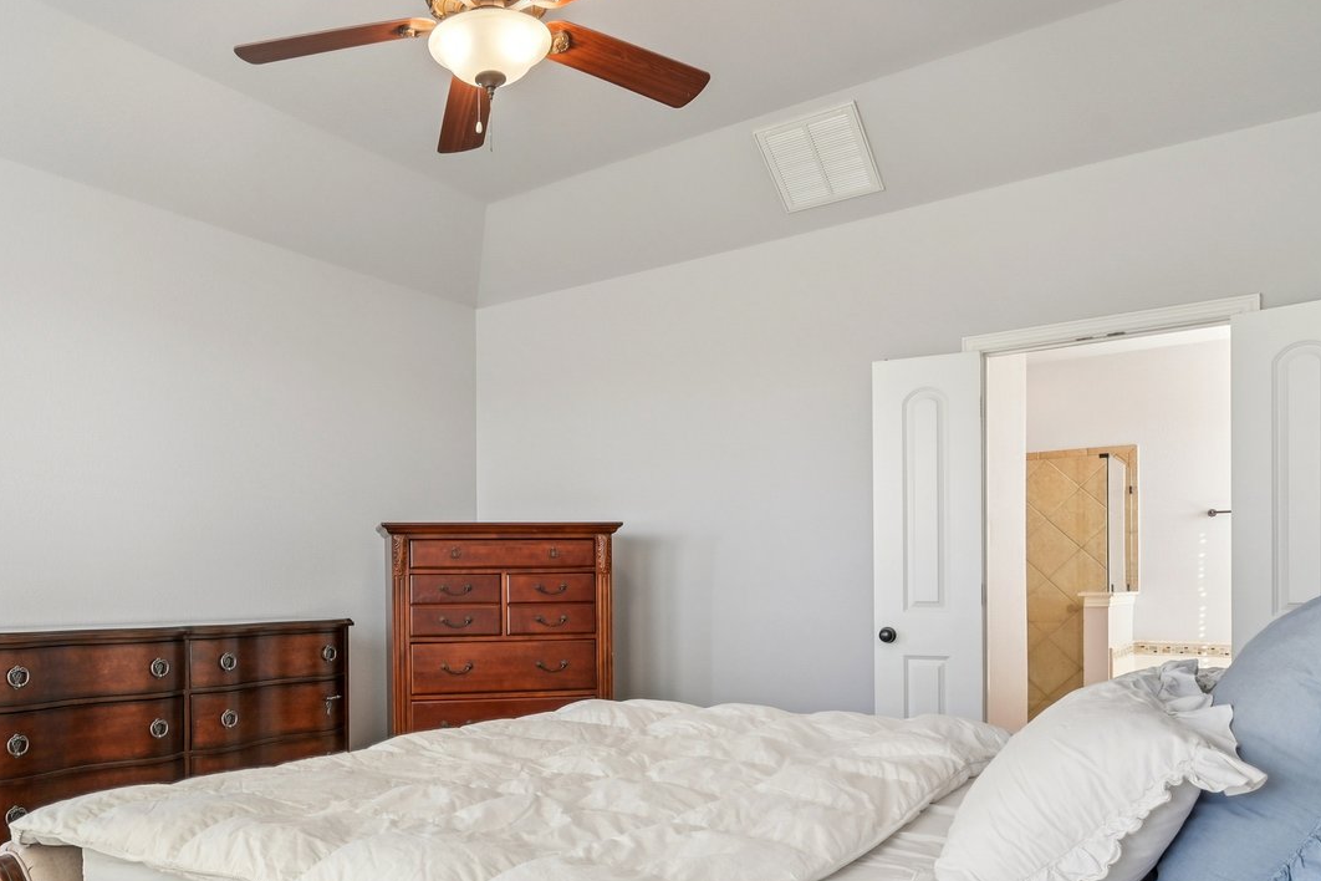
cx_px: 491
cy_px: 573
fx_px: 991
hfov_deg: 66.3
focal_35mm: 27
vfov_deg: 47.3
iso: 250
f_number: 9
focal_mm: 14
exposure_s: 1/20
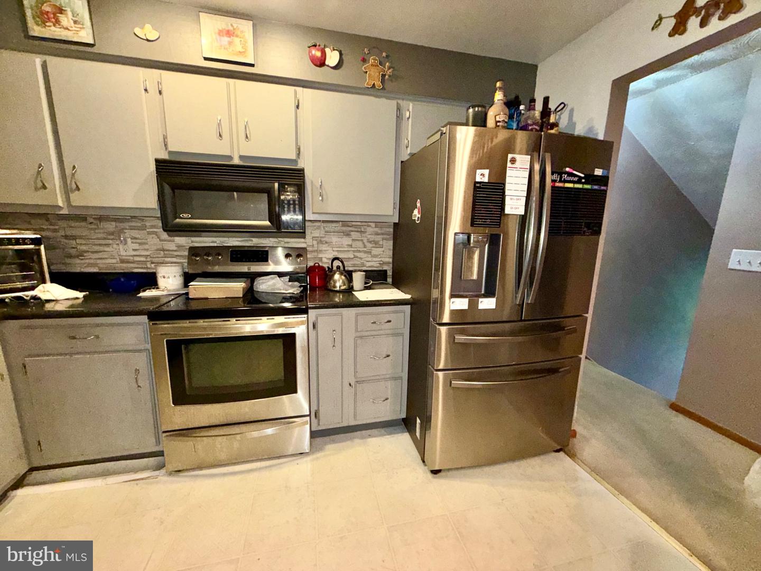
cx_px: 380
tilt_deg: -12.1
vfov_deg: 85.7
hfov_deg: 102.1
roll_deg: -1.8
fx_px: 308
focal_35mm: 14
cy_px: 286
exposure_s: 1/60
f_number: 2.2
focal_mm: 2.22
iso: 125
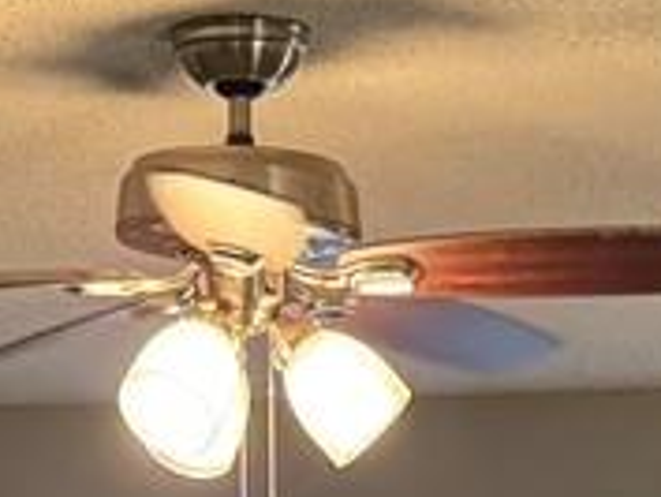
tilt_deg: -10.6
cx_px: 355
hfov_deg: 14.2
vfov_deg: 9.5
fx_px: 2656
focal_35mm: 139
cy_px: 1207
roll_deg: +0.3
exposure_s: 1/60
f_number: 1.78
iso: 800
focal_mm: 6.86
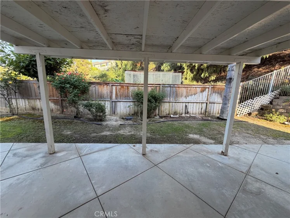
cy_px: 109
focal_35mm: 14
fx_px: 117
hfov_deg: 102.1
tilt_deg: -10.5
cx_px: 145
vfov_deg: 85.7
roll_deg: -1.7
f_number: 2.2
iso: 80
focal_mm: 2.22
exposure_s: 1/121
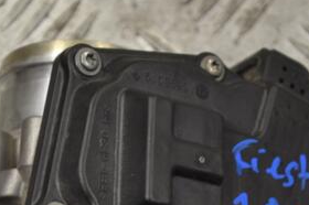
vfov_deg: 7.7
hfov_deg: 11.6
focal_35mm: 177
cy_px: 188
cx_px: 127
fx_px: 1518
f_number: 5.6
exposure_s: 1/30
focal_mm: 55
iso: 180
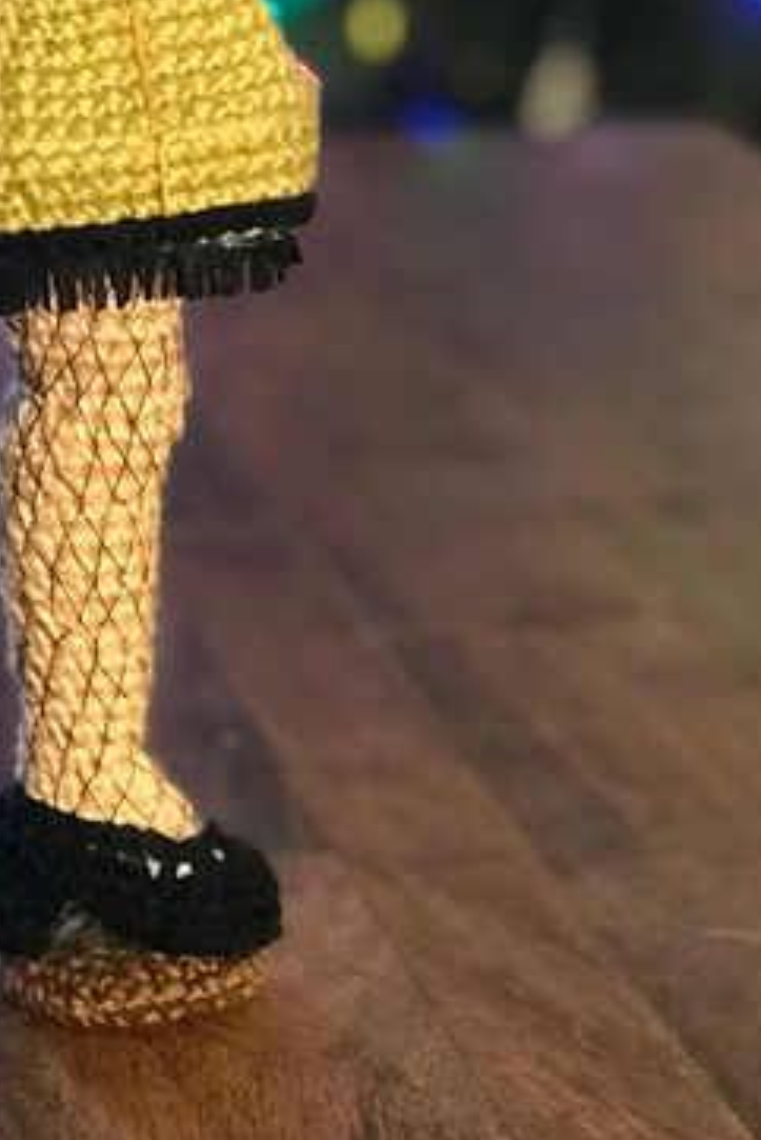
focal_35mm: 105
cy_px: 395
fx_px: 3326
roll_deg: +0.6
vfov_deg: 19.4
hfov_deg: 12.9
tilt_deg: -16.6
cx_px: 76
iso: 1250
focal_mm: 6.6
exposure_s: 1/60
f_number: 2.8
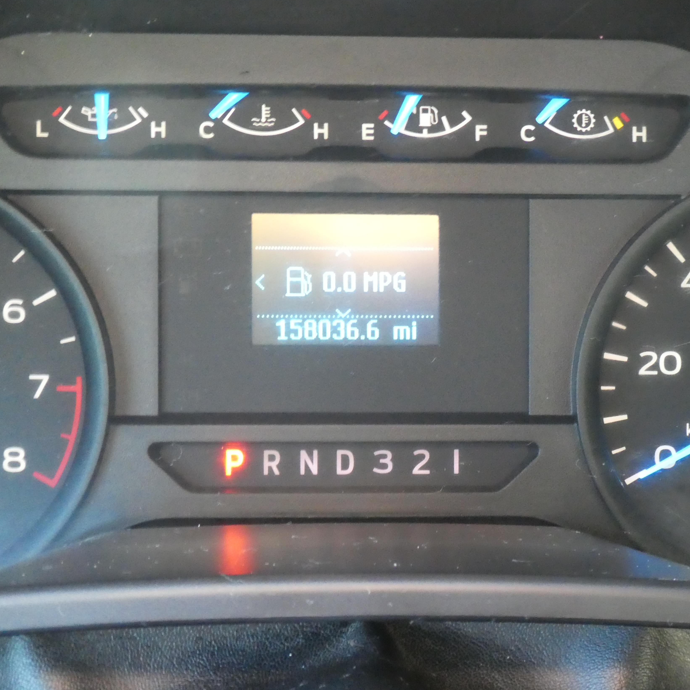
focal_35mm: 66
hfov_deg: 26.0
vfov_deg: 26.1
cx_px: 454
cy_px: 347
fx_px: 1488
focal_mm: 9
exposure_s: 1/25
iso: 1600
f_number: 4.1
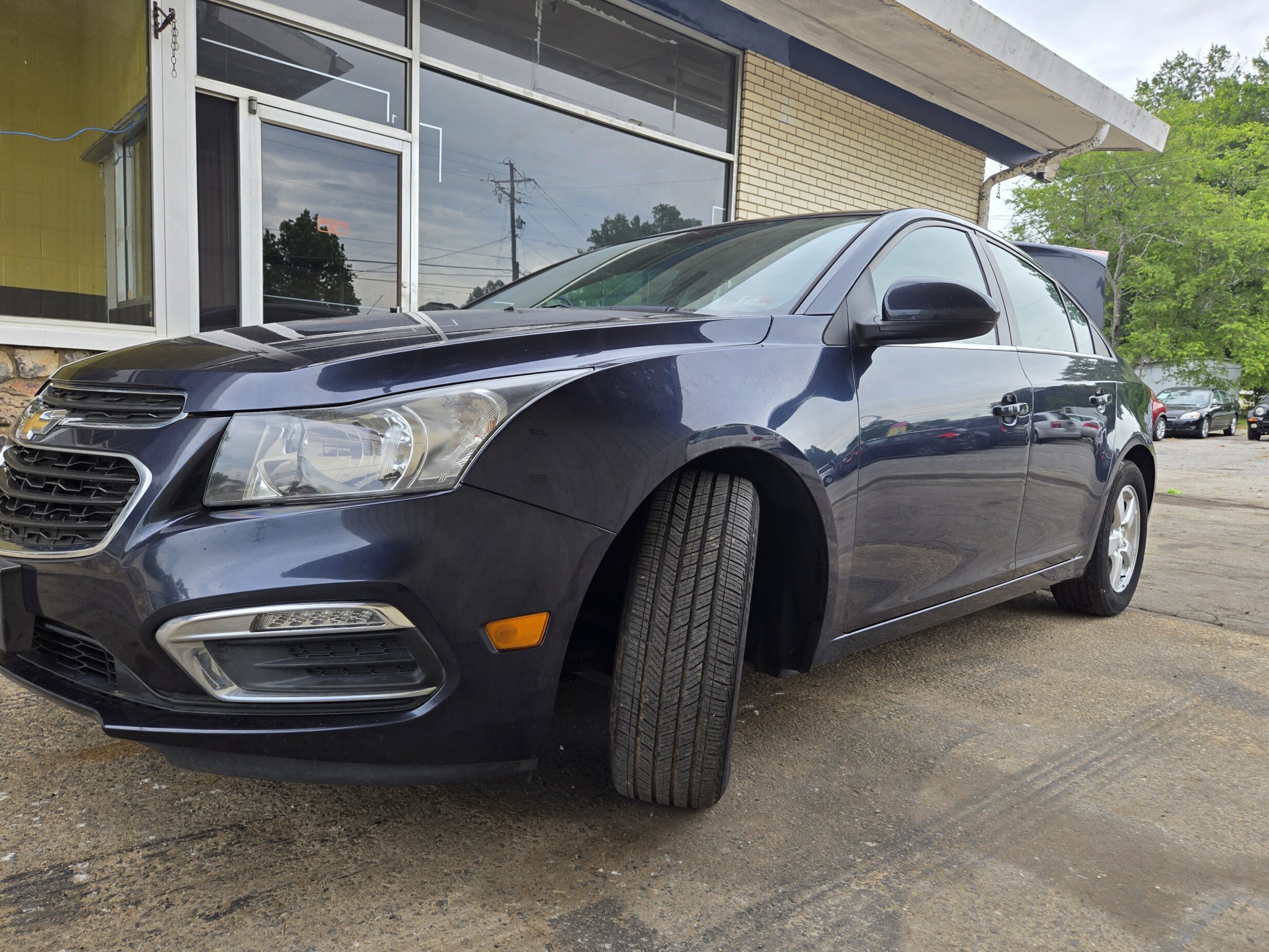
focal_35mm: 24
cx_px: 636
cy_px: 481
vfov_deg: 56.8
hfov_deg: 71.6
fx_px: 880
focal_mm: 5.4
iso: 25
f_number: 1.8
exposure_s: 1/205
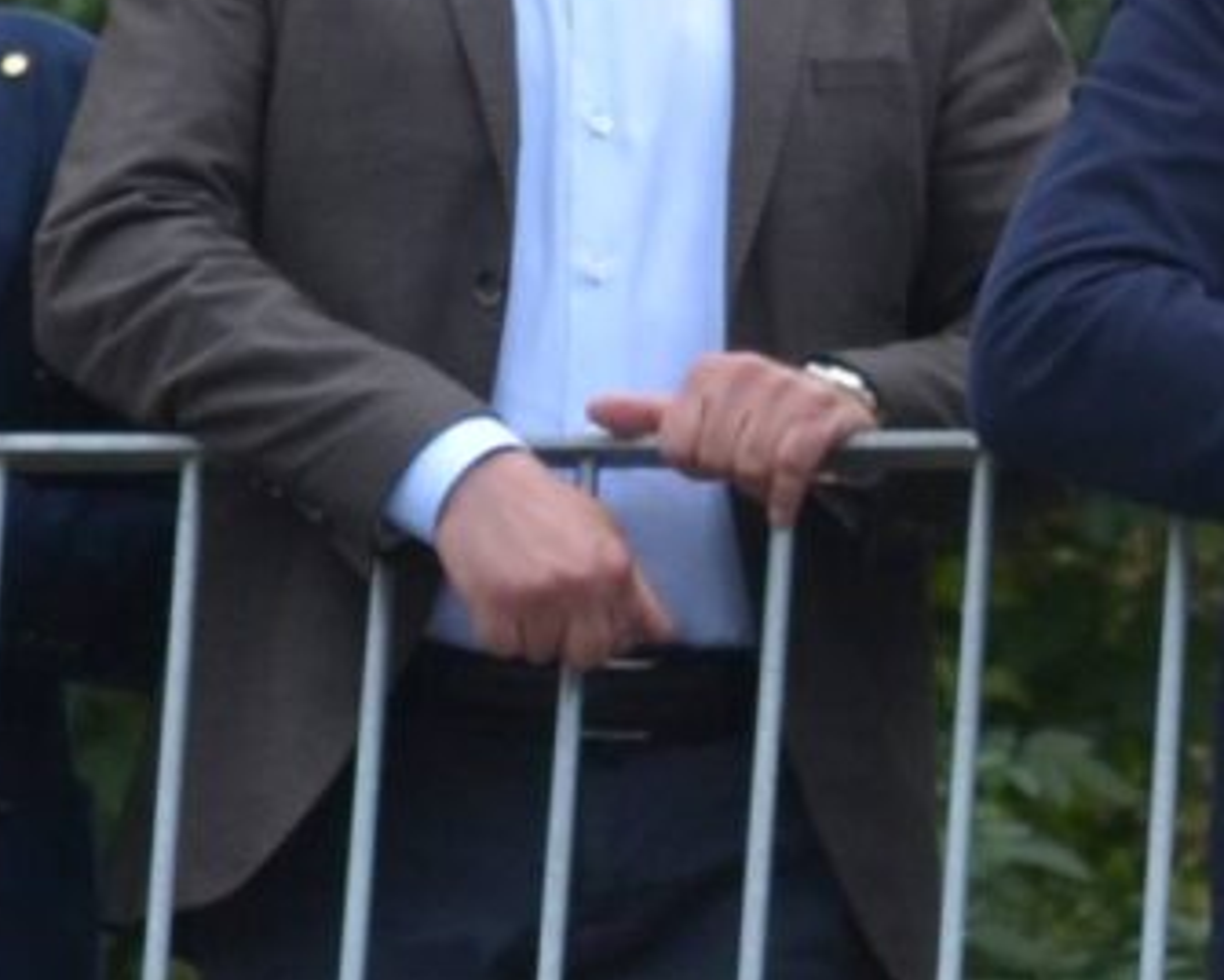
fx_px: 21431
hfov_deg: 3.3
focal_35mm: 592
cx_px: 2338
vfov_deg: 2.6
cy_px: 254
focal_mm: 55
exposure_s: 1/160
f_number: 6.3
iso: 100
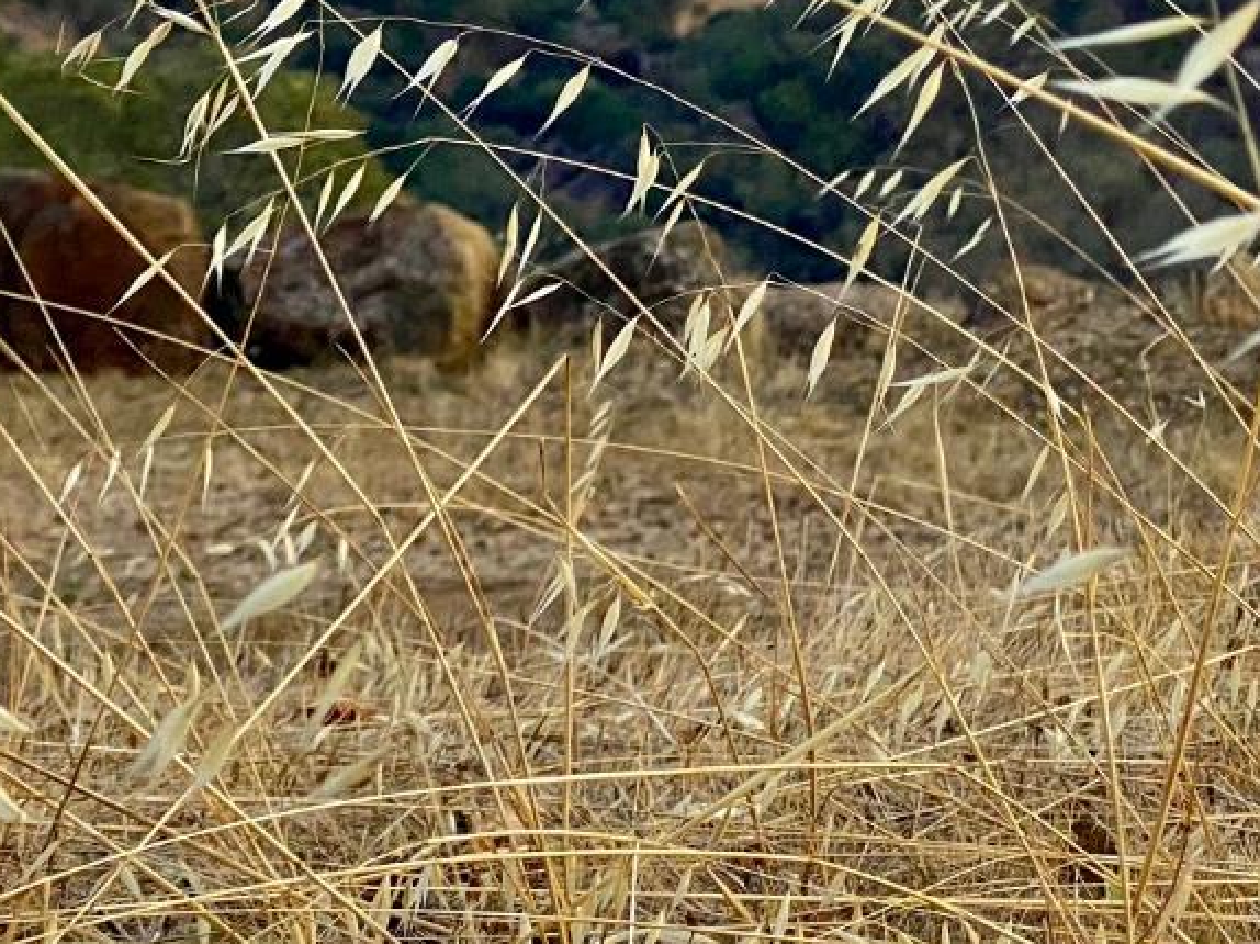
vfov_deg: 10.7
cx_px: 707
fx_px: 4948
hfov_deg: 14.5
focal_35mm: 136
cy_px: -225
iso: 20
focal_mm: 6
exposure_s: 1/727
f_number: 2
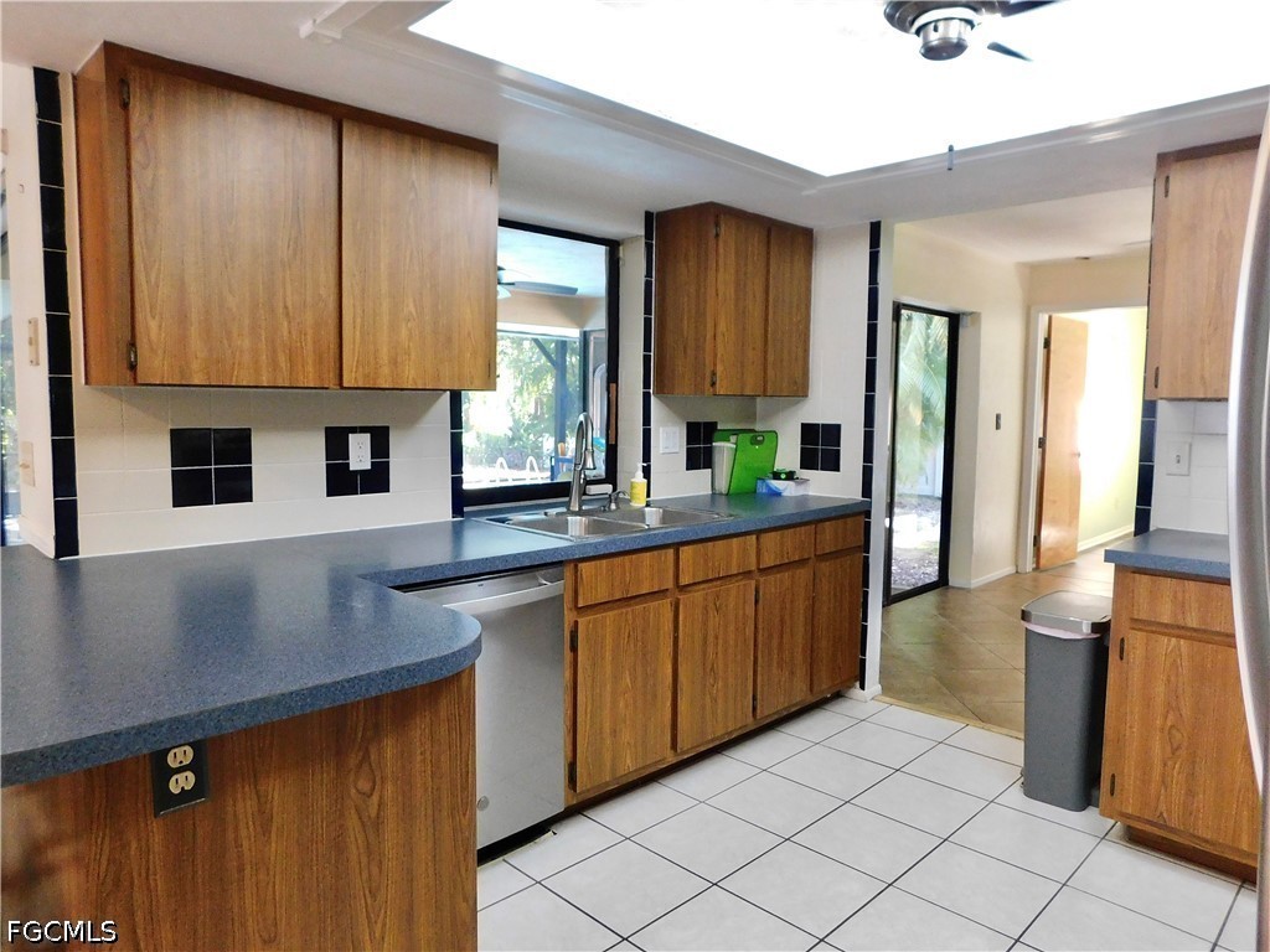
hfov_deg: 73.9
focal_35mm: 23
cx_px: 635
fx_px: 844
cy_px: 476
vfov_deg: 58.9
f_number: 3
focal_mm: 4
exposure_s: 1/15
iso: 400
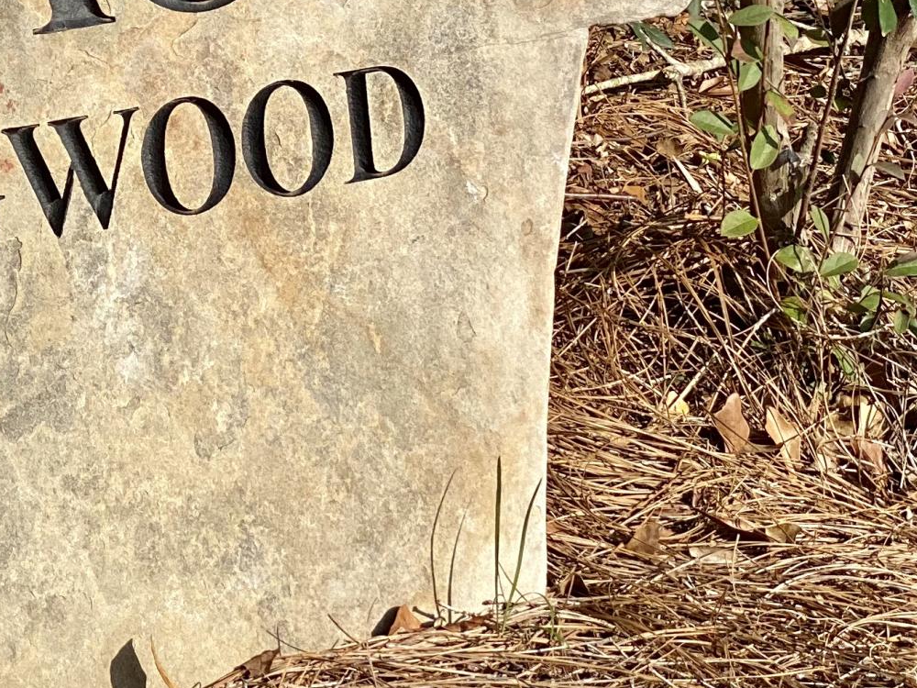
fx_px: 4133
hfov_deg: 12.3
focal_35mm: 156
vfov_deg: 9.5
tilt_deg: -12.9
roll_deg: -1.6
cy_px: 7
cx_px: -246
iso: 20
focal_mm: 6
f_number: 2
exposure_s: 1/1453
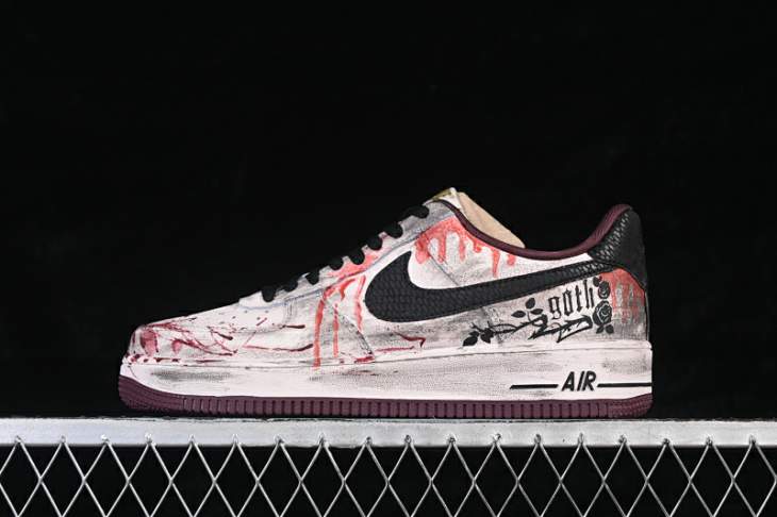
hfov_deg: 27.0
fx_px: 1618
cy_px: 258
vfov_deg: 18.2
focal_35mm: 75
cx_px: 388
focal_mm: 50
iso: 160
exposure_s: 1/80
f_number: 7.1
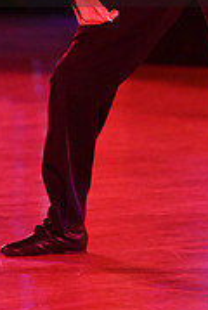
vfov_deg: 4.0
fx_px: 4463
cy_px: -50
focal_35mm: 517
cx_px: 122
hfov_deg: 2.7
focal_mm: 160
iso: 6400
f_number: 4
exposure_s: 1/400
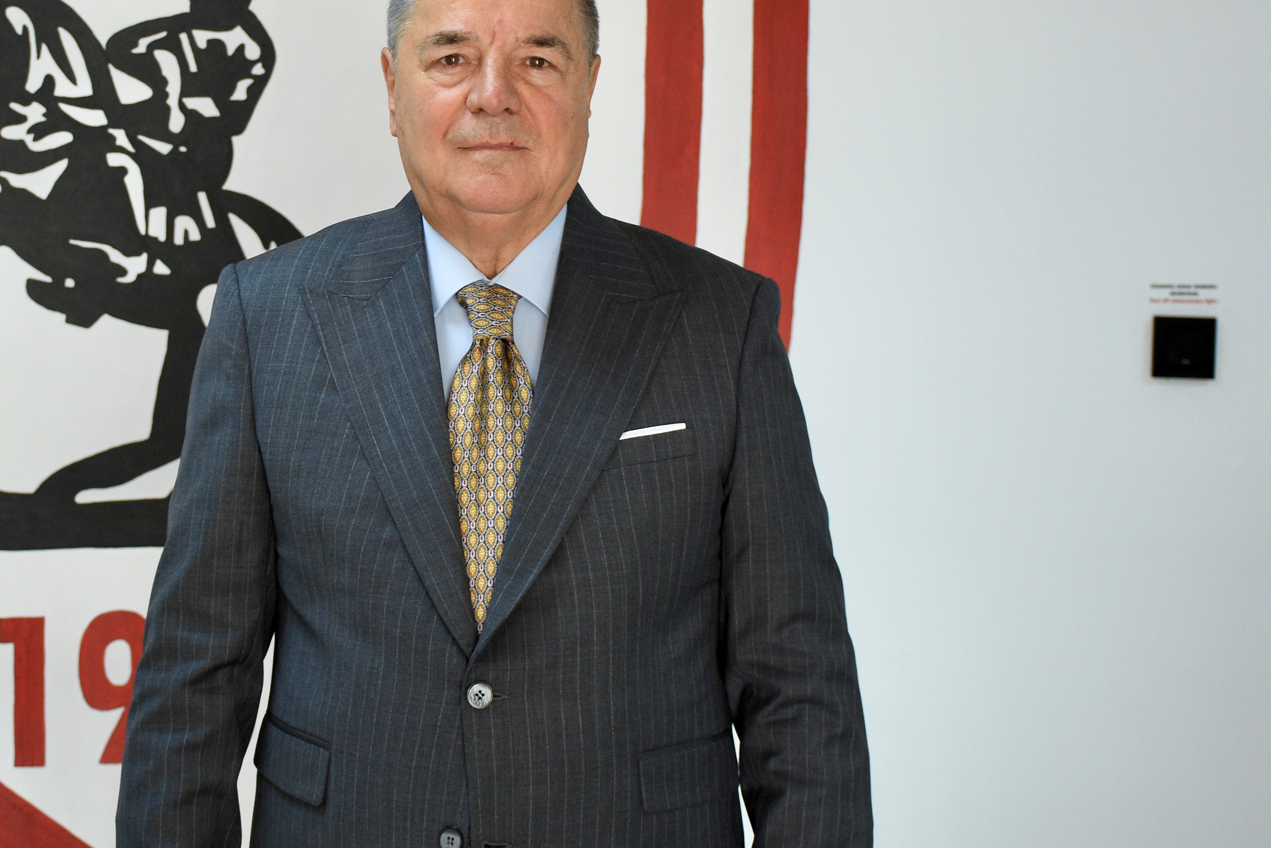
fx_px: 2860
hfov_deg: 24.9
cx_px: 400
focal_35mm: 81
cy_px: 183
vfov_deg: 16.7
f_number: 5
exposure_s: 1/100
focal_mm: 34
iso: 800
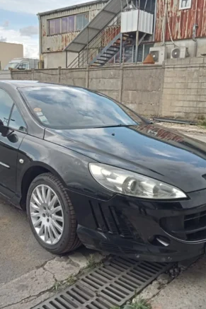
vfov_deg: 48.5
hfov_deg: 33.3
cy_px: 154
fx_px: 344
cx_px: 88
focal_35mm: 40
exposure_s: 1/269
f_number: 2.2
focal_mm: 3.46
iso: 100
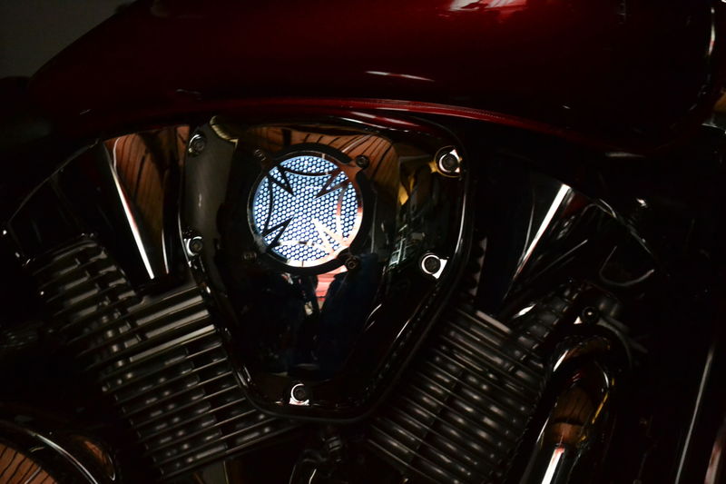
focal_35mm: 63
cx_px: 363
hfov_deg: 31.9
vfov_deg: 21.6
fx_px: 1270
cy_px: 242
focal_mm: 42
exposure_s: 1/4
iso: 3200
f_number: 5.3
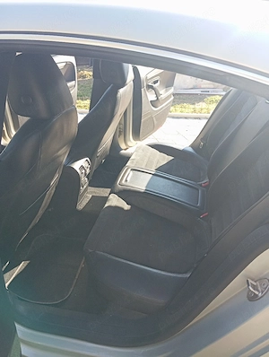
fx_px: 289
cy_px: 178
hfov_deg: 49.9
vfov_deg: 63.4
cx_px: 134
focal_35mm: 28
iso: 65
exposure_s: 1/100
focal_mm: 4.22
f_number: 1.8
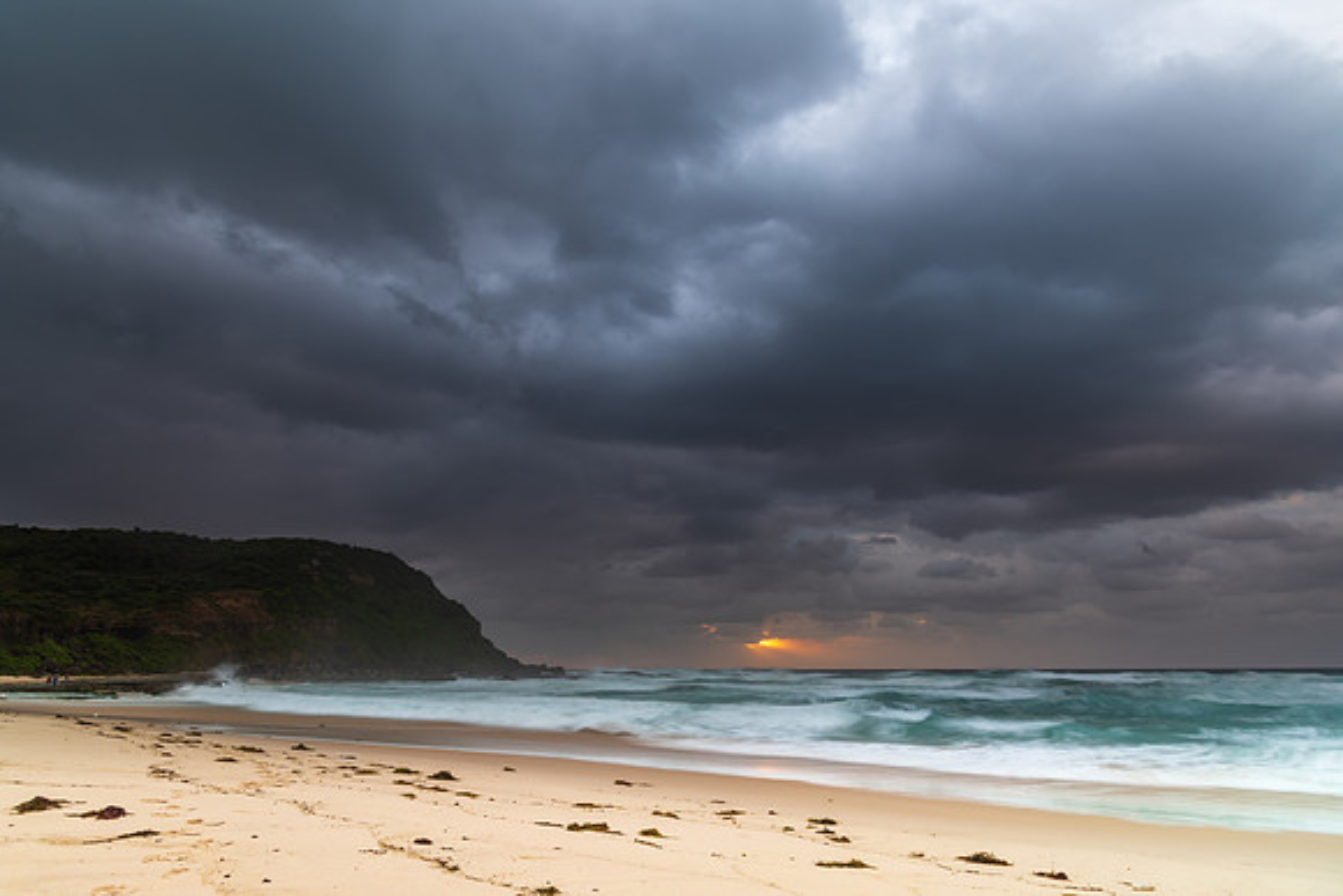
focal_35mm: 25
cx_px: 671
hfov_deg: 72.1
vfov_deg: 51.8
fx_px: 922
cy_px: 448
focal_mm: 24
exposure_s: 1.3
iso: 100
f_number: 9
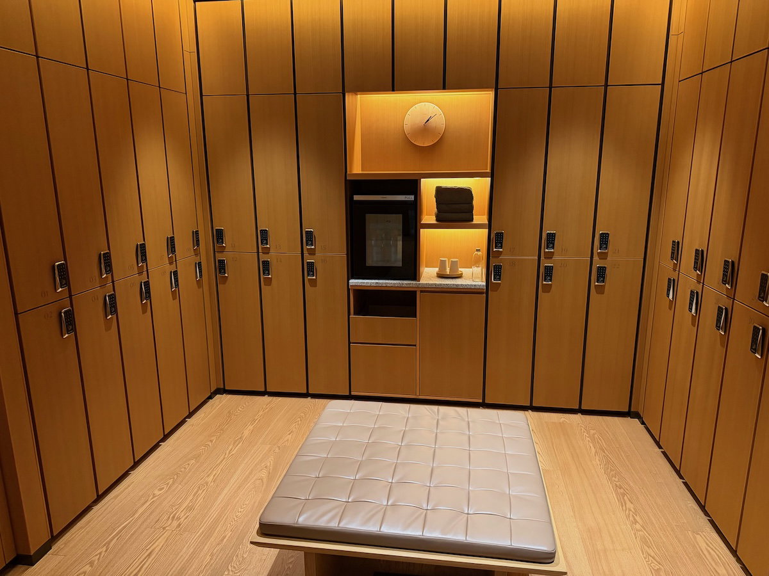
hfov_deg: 71.6
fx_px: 533
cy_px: 288
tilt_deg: -13.0
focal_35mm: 24
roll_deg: +1.1
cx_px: 384
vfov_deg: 56.8
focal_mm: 6.76
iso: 800
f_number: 1.78
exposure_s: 1/40
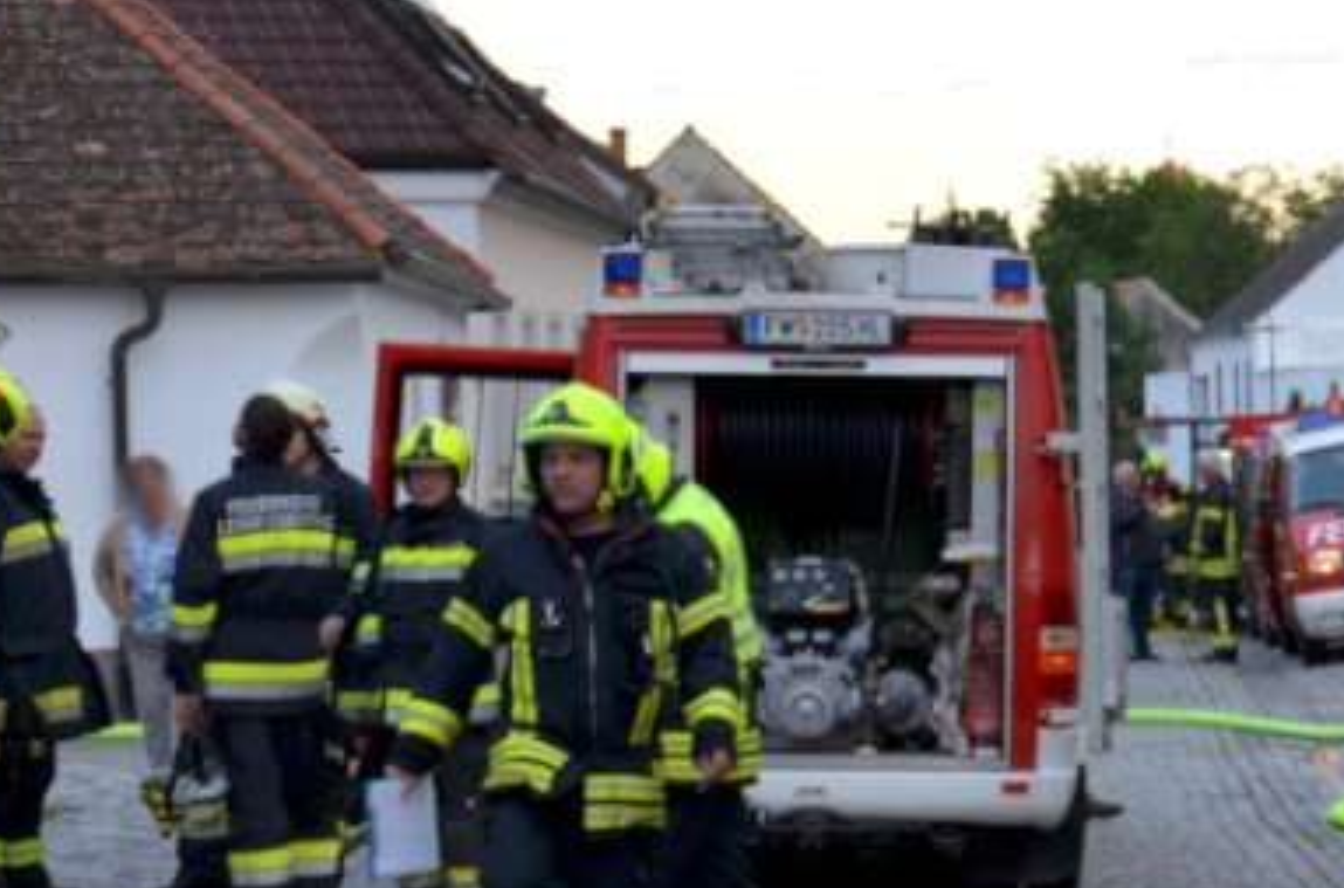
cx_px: 1439
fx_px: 5956
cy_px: 474
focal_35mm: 160
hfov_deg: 12.7
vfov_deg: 8.5
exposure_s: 1/100
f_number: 5
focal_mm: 34
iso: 400
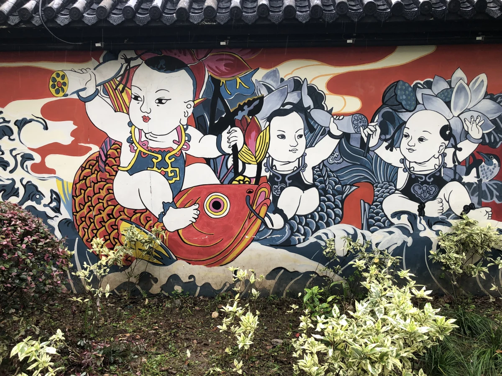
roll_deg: +1.1
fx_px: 406
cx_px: 251
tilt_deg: -5.8
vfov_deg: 49.7
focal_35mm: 28
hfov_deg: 63.4
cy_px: 188
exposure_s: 1/120
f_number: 1.8
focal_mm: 4
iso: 40
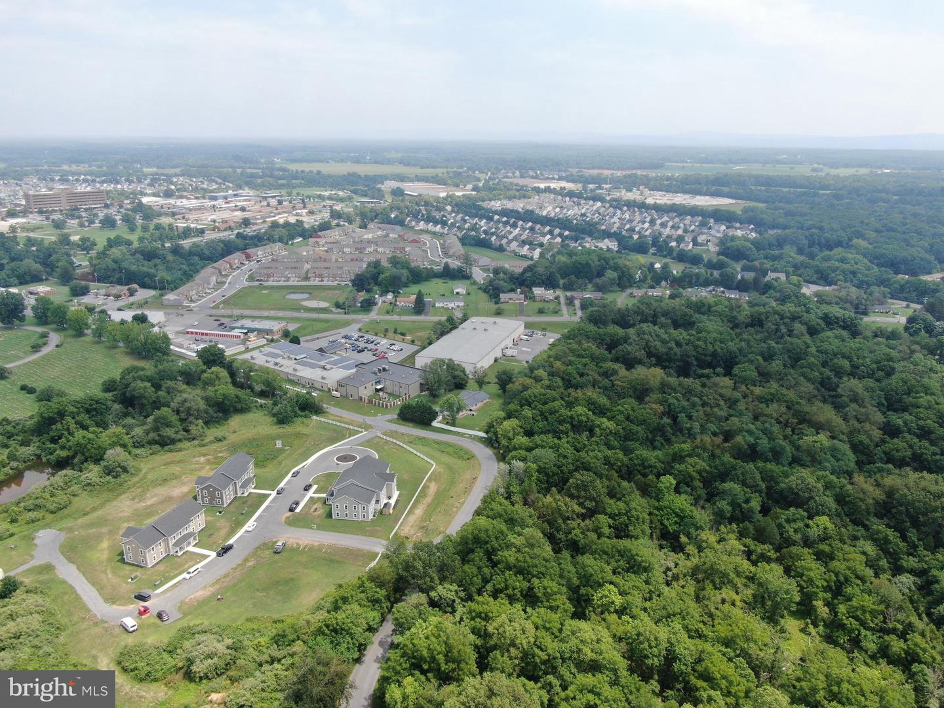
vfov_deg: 56.8
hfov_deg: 71.6
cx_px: 472
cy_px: 354
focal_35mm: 24
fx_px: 654
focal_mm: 4.39
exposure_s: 1/1000
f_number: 2.8
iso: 110
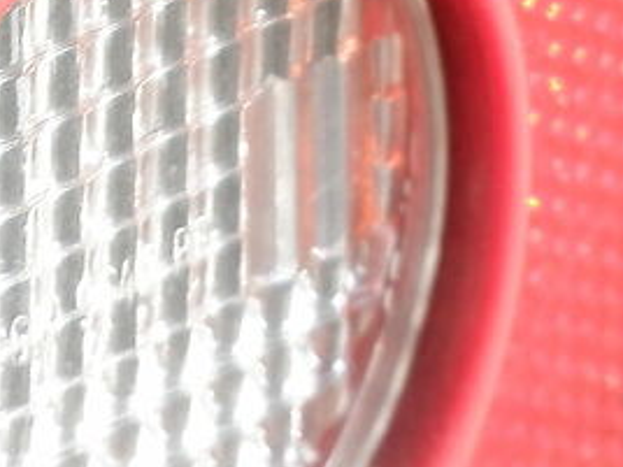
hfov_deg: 9.2
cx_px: -456
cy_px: -1094
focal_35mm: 207
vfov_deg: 6.4
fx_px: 3725
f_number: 5.6
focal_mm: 16
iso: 200
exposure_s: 1/220
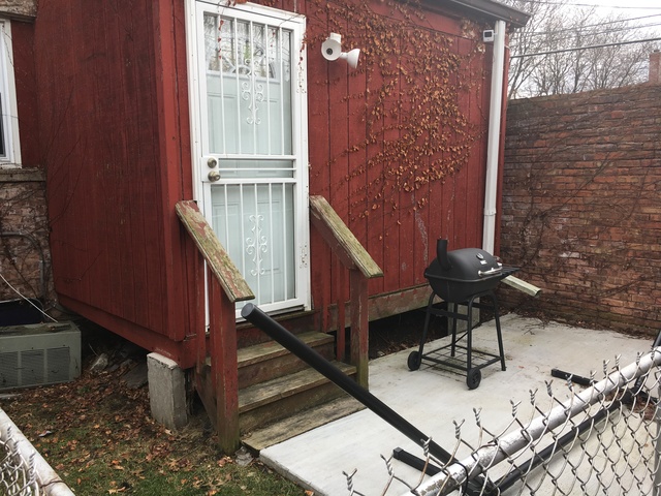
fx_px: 554
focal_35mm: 29
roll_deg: +0.9
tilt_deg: -8.4
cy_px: 248
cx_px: 330
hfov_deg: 61.7
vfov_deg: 48.2
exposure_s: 1/192
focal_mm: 4.15
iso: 25
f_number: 2.2
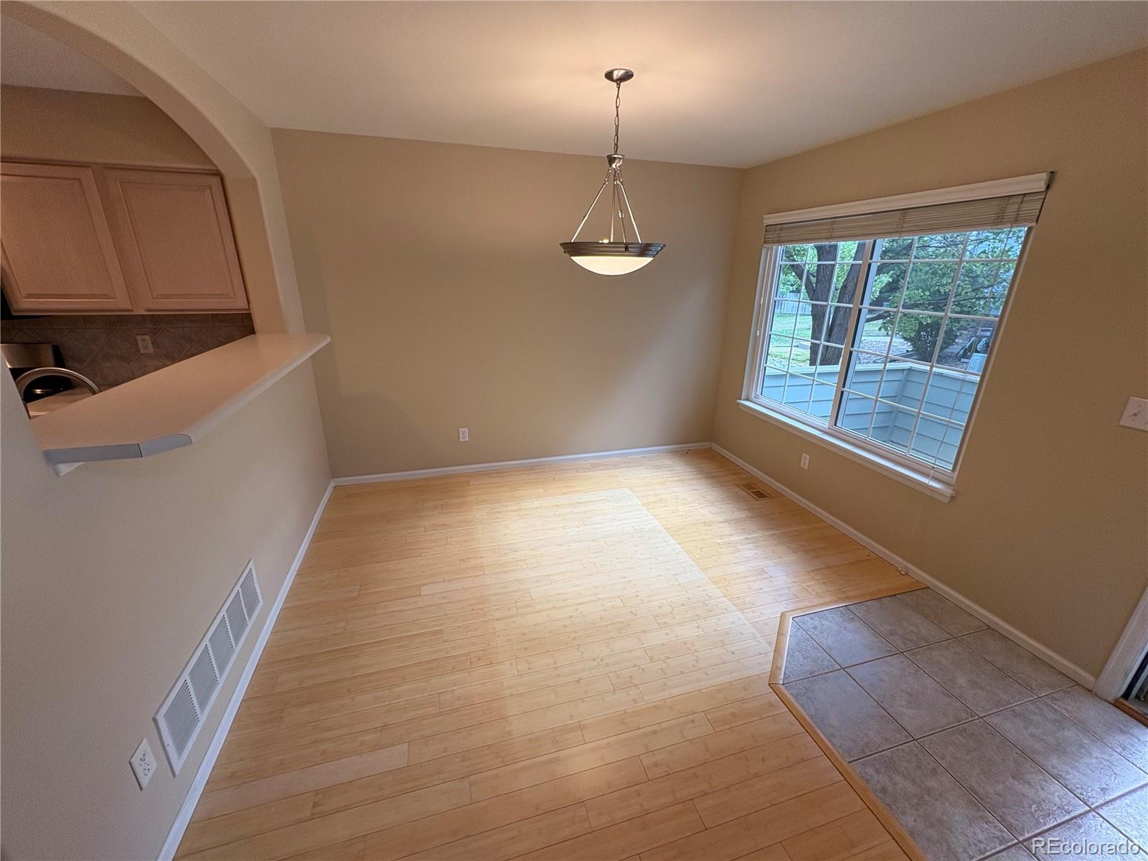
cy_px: 430
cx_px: 574
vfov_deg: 85.7
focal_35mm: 14
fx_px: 464
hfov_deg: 102.1
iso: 100
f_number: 2.2
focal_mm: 2.22
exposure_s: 1/120
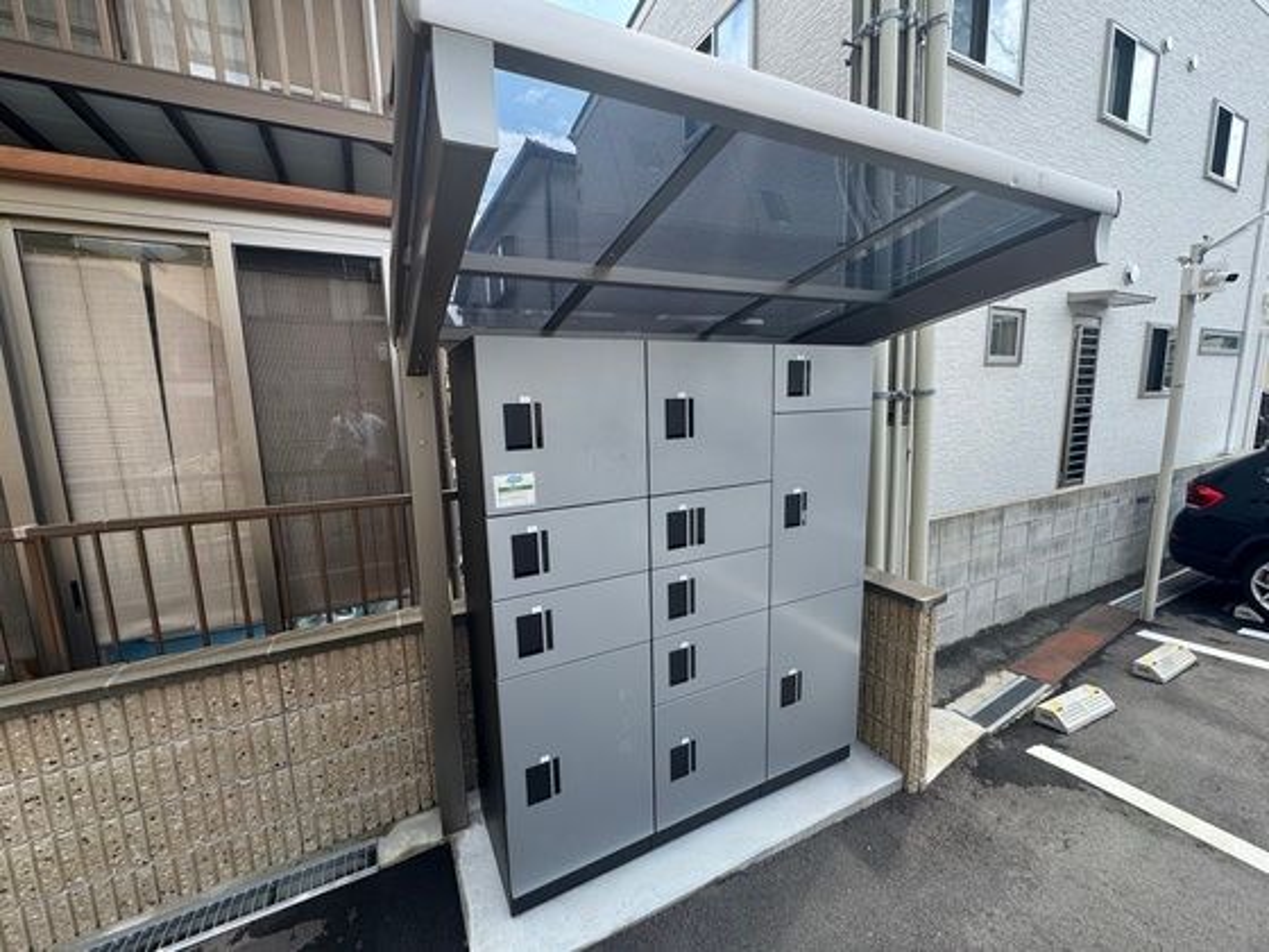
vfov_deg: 85.7
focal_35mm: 14
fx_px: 513
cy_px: 476
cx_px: 634
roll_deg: +0.7
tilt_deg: -8.6
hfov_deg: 102.1
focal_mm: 2.22
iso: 40
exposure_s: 1/462
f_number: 2.2
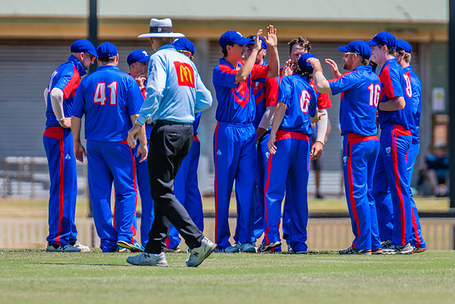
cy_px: 111
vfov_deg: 1.7
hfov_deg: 2.5
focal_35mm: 820
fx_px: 10371
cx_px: 235
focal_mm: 600
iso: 640
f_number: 5.6
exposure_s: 1/2000
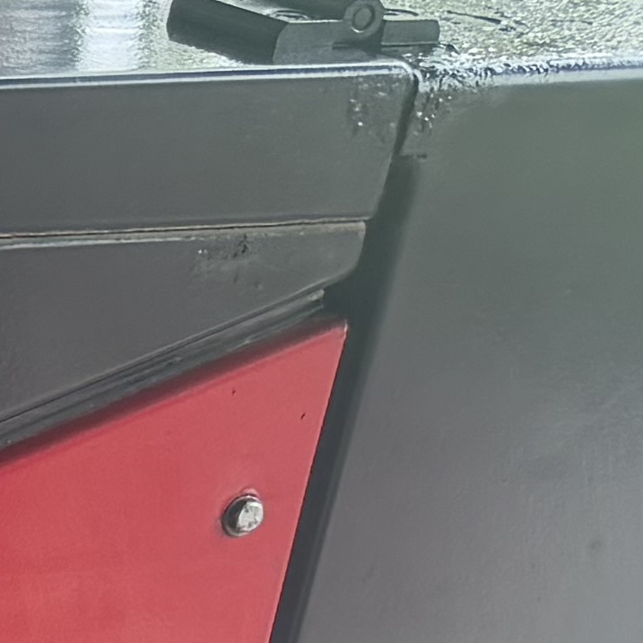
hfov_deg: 8.0
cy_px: 1399
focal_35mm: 169
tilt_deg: -30.3
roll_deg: -0.4
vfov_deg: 9.5
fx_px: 3552
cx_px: -1621
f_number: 1.78
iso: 80
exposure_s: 1/278
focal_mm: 6.76
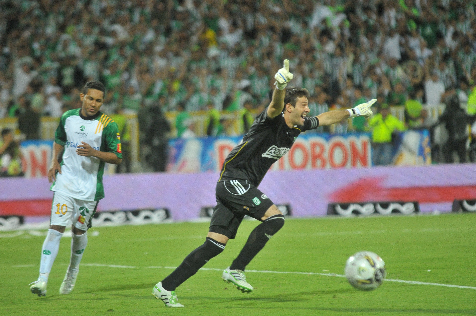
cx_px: 238
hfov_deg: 6.9
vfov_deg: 4.6
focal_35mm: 300
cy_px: 158
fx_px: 3962
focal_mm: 200
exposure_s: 1/800
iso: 1250
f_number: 2.8
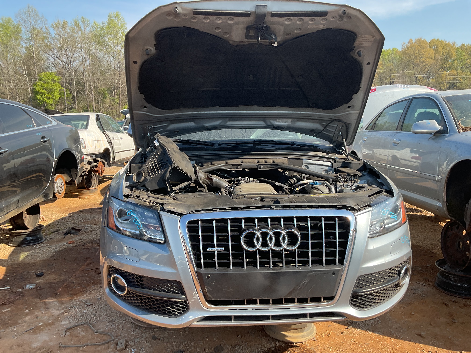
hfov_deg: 61.7
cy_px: 176
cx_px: 236
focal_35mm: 29
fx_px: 395
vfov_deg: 48.2
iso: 16
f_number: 1.8
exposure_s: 1/666
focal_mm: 3
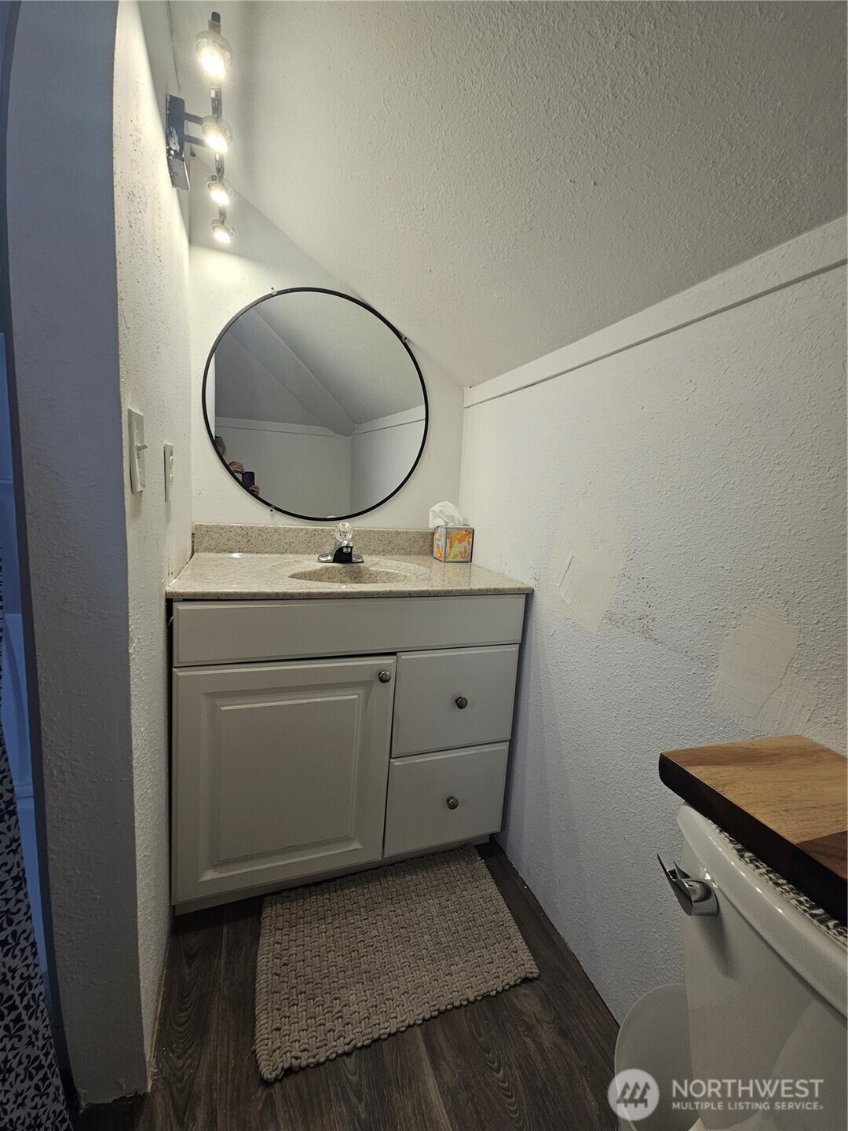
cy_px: 566
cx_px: 424
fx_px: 425
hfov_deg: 89.9
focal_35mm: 13
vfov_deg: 106.2
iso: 80
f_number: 2.2
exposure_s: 1/120
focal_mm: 2.2
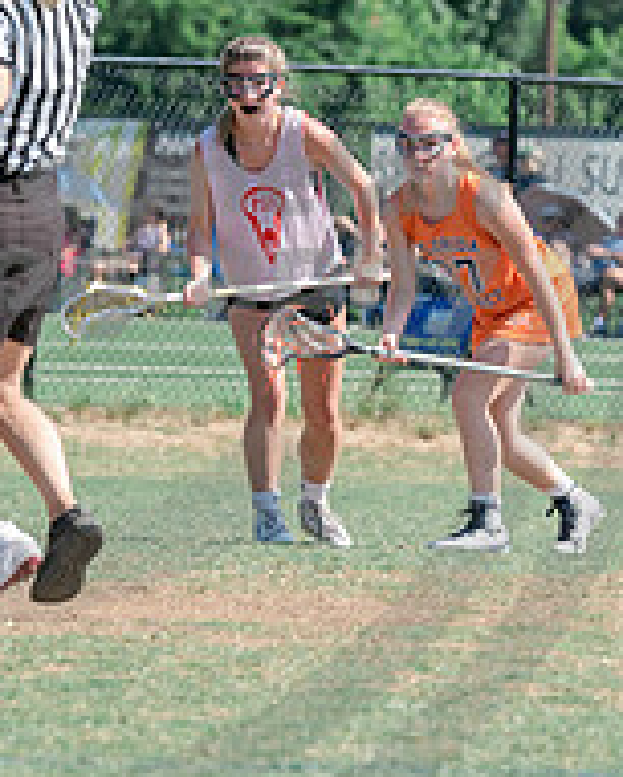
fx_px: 16696
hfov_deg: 2.1
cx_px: 287
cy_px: 222
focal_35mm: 725
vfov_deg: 2.7
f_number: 5
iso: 400
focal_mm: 200
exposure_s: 1/1600
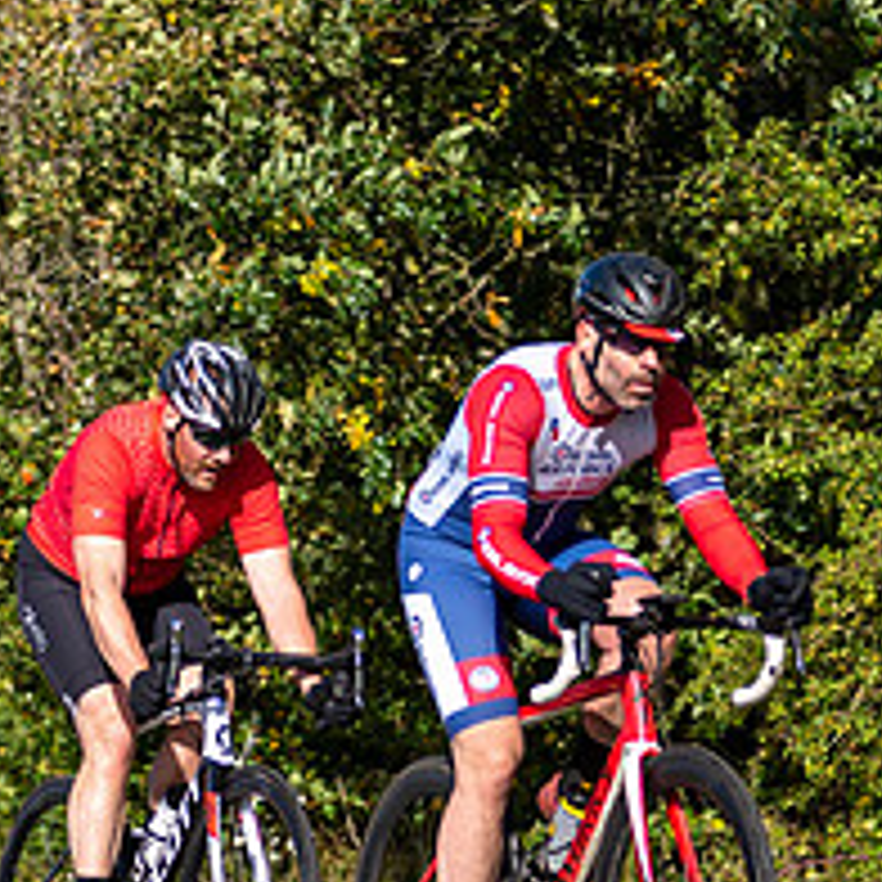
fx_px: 6457
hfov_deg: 7.8
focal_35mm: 224
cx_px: 633
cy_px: 562
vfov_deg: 7.8
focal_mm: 62
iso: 160
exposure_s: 1/4000
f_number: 2.8
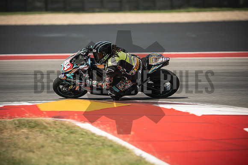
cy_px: 82
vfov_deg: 4.6
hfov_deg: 6.9
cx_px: 124
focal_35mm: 300
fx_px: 2067
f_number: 2
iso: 400
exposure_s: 1/400
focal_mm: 200
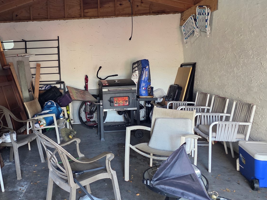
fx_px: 255
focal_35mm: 33
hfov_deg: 54.3
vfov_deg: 42.8
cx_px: 91
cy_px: 86
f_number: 1.7
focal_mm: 6.3
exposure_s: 1/120
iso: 500
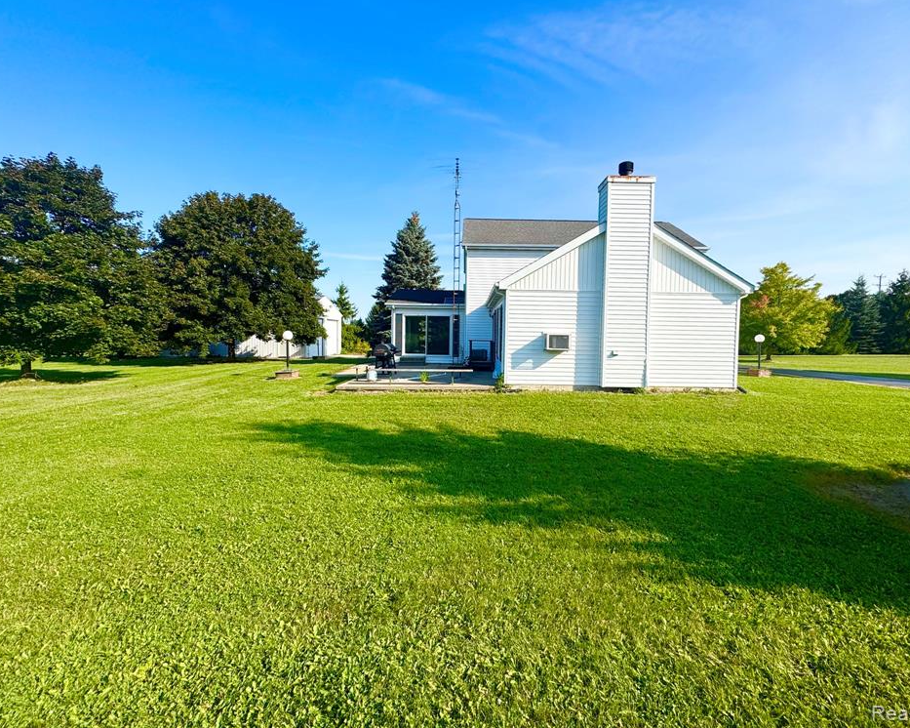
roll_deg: -0.2
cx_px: 471
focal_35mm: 15
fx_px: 404
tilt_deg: -2.2
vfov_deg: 84.0
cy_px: 354
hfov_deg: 96.8
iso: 50
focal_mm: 2.22
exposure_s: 1/2146
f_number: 2.2
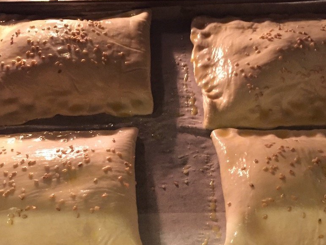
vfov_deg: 31.8
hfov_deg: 42.1
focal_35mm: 45
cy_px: 173
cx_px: 166
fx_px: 424
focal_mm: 4.15
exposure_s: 1/17
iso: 320
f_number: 2.2
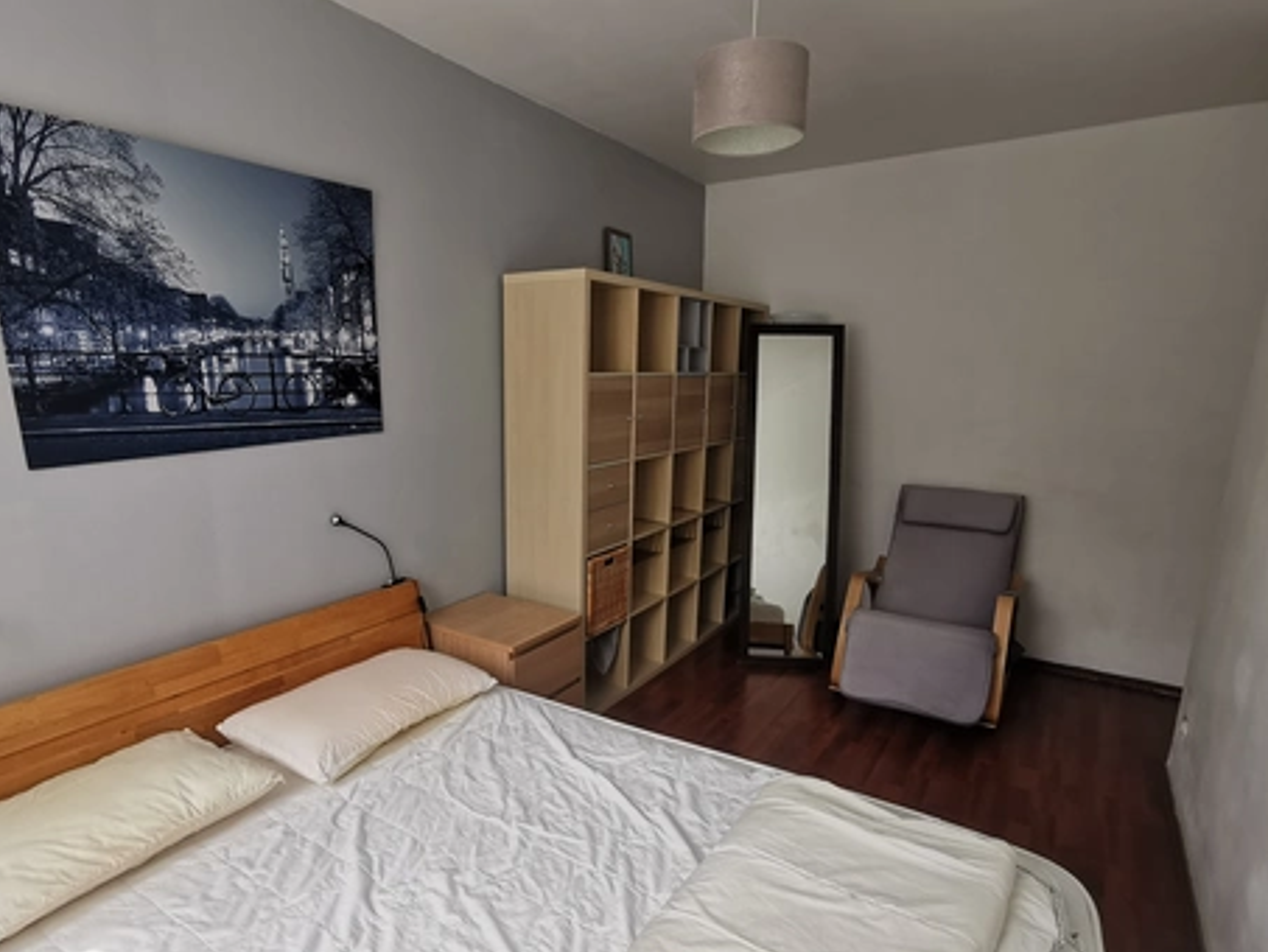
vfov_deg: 65.8
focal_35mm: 20
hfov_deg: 81.6
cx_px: 589
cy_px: 535
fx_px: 733
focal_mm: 2.26
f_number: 2.2
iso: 50
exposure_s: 1/99.9
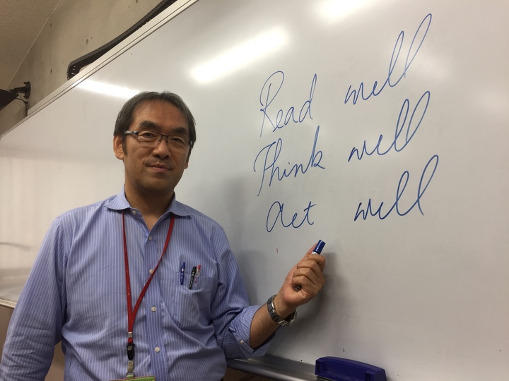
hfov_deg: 61.7
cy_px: 190
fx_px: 426
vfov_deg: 48.2
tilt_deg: +5.5
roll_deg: +2.1
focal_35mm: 29
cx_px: 254
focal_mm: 4.15
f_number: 2.2
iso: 32
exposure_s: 1/60
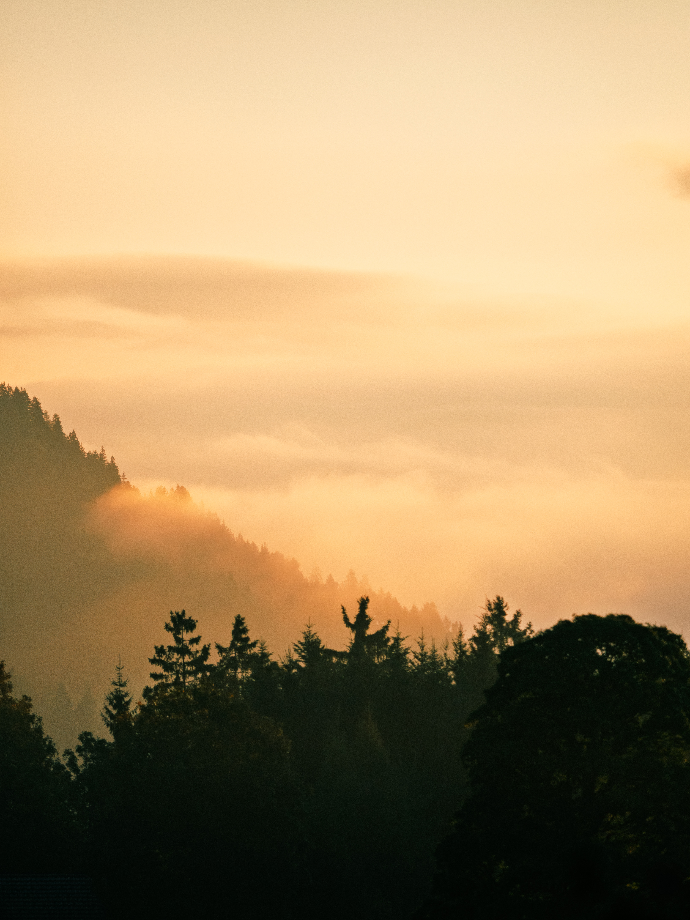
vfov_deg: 6.6
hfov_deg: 5.0
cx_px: 345
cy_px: 460
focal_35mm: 300
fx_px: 7973
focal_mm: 150
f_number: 2.8
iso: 200
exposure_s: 1/5000
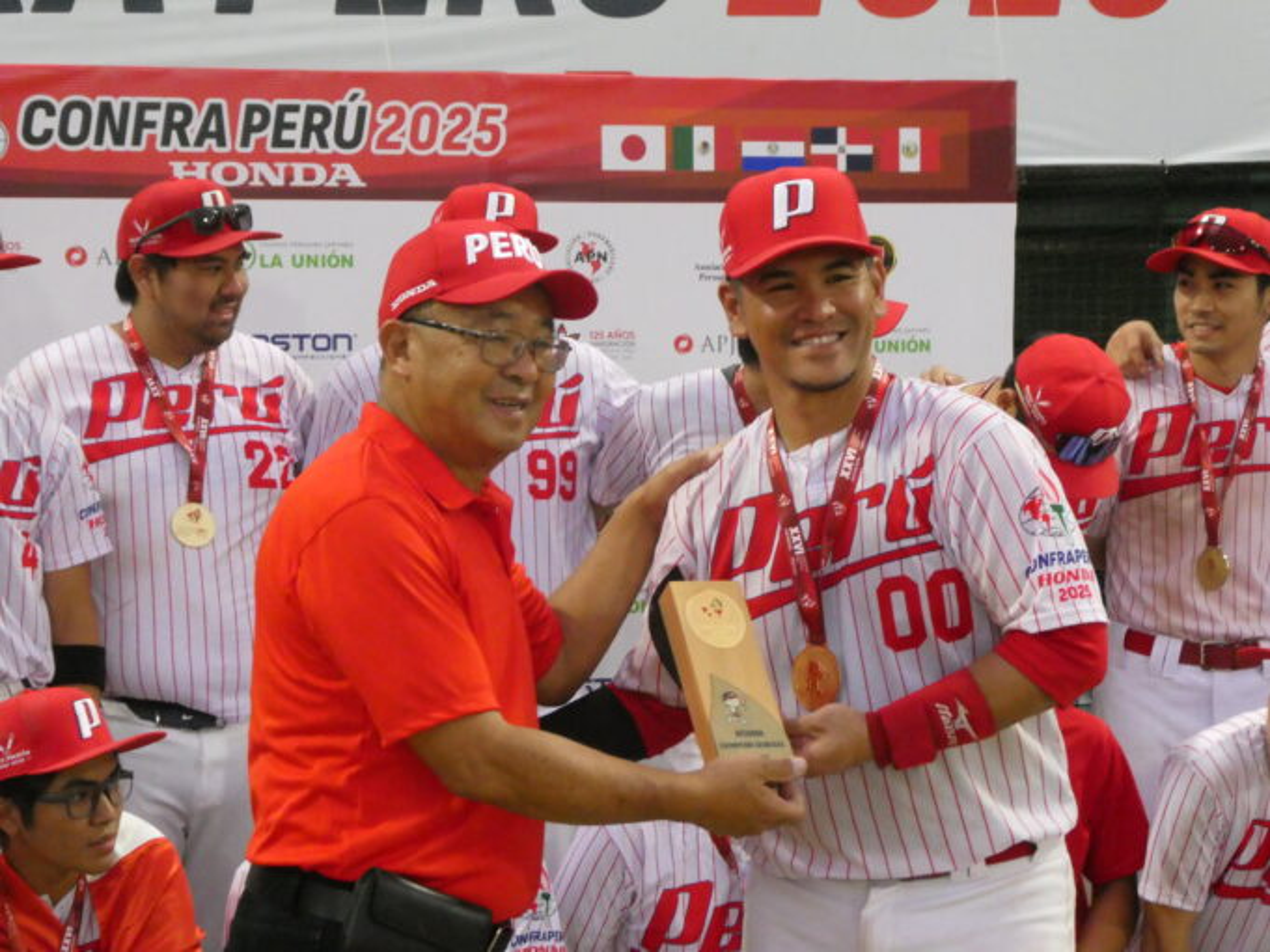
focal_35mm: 106
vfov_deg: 14.0
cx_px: 635
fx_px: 3890
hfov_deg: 18.5
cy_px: 476
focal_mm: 19
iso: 1250
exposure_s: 1/80
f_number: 5.1
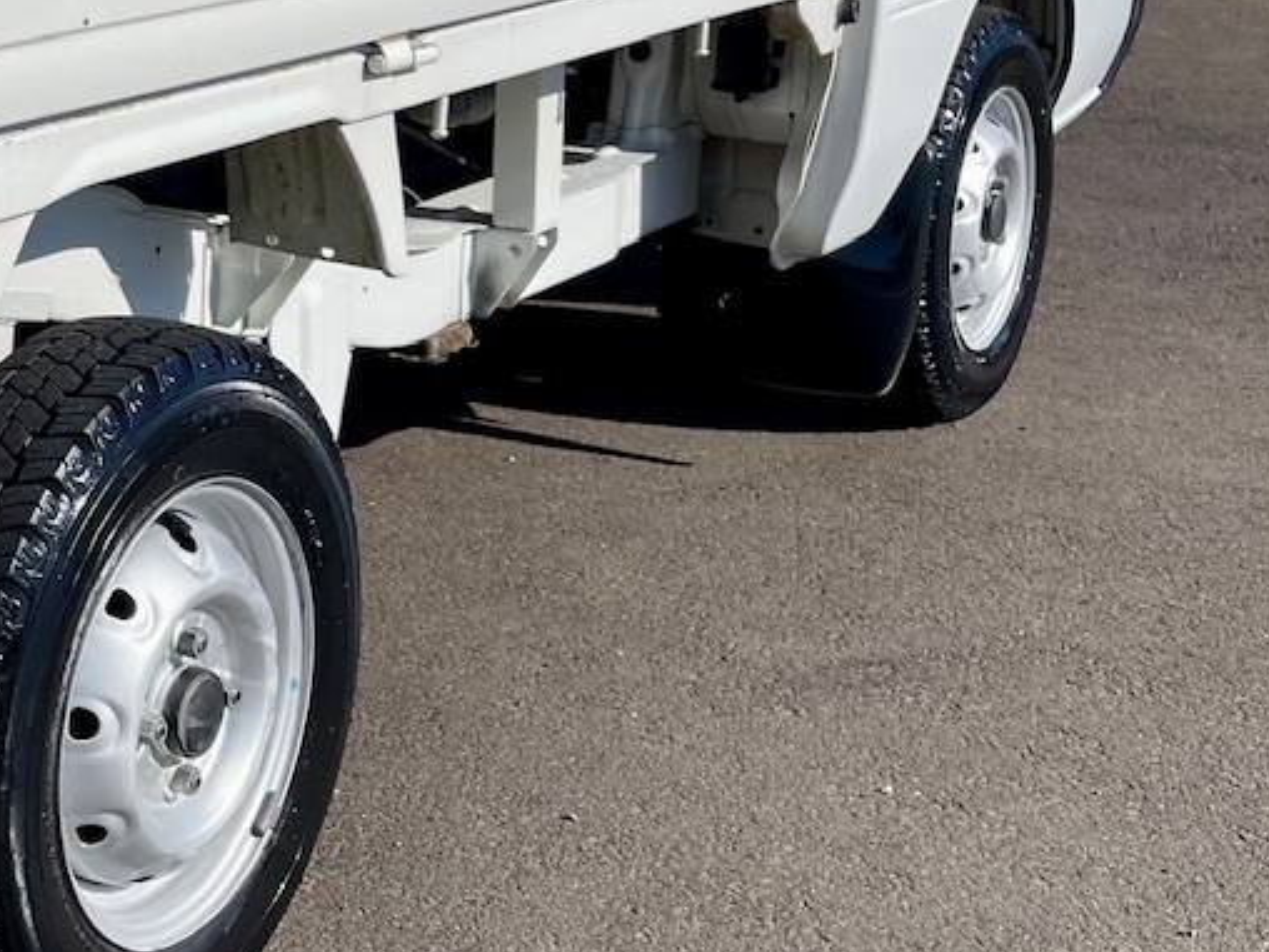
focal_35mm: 63
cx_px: -257
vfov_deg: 22.5
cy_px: 27
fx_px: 2310
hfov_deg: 27.1
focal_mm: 5.1
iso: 32
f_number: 1.6
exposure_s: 1/5917
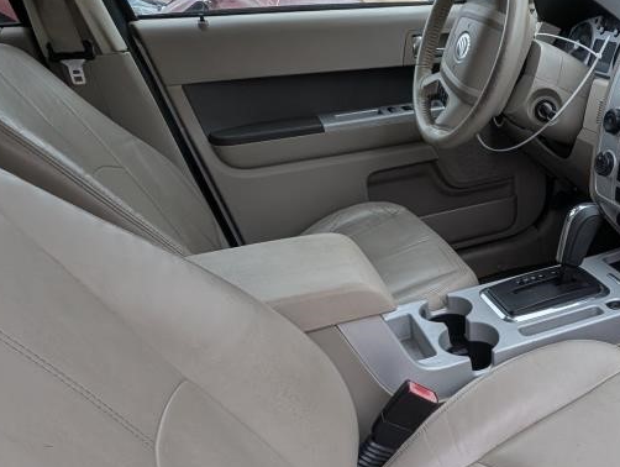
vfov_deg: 42.8
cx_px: 514
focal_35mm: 33
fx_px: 592
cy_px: 284
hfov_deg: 51.1
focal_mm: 1.95
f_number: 2.2
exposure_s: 1/179
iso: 47
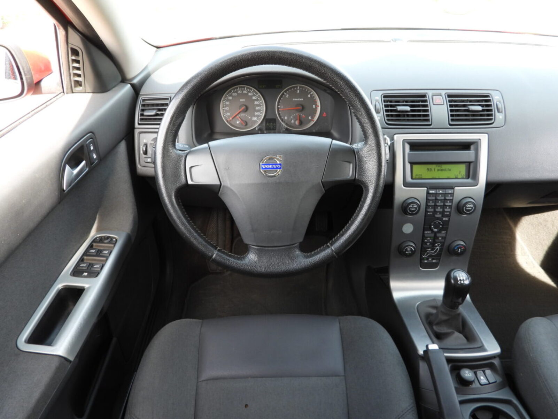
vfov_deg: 56.8
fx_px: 387
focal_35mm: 24
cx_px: 279
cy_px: 210
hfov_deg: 71.6
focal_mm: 4.3
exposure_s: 1/60
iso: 100
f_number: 2.8
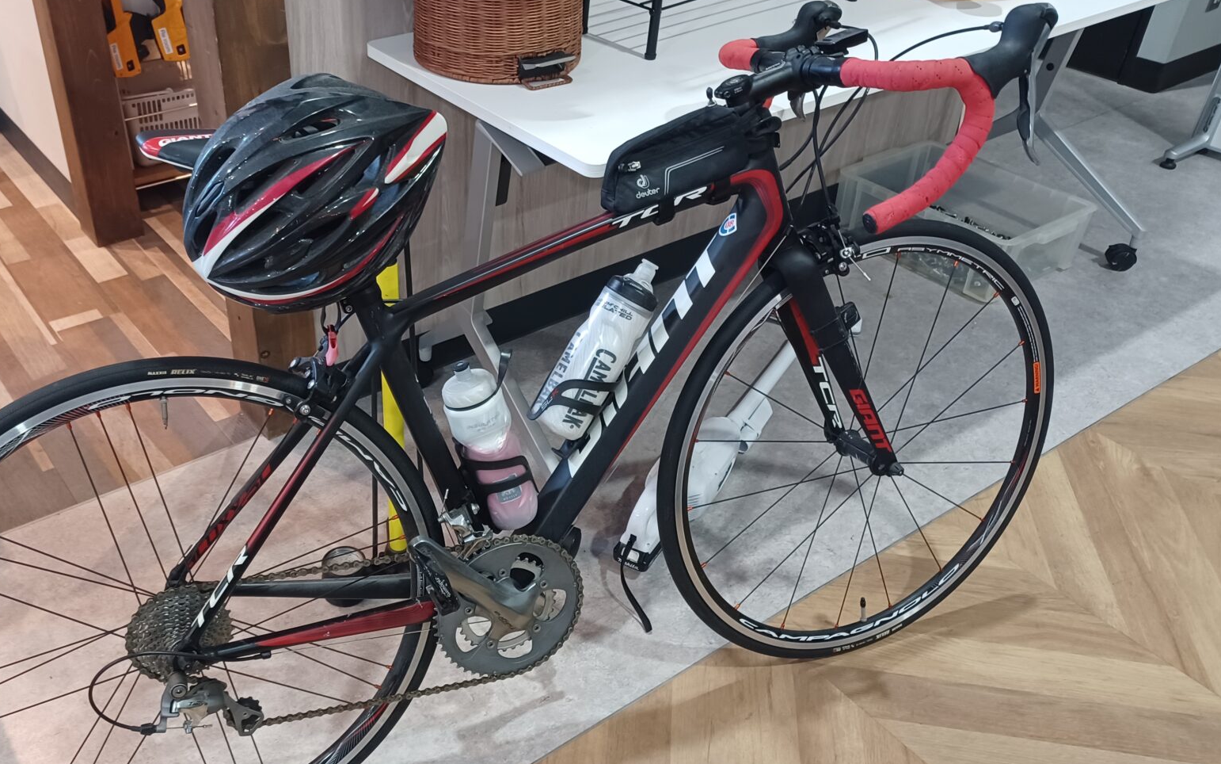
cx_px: 483
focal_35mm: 33
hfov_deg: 57.6
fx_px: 1098
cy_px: 395
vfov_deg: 38.3
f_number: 1.8
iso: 320
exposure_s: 1/30
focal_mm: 4.6
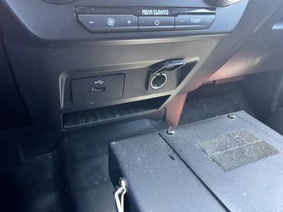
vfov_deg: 53.1
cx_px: 142
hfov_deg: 67.3
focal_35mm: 26
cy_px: 106
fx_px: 213
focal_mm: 5.1
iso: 200
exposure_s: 1/60
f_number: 1.6
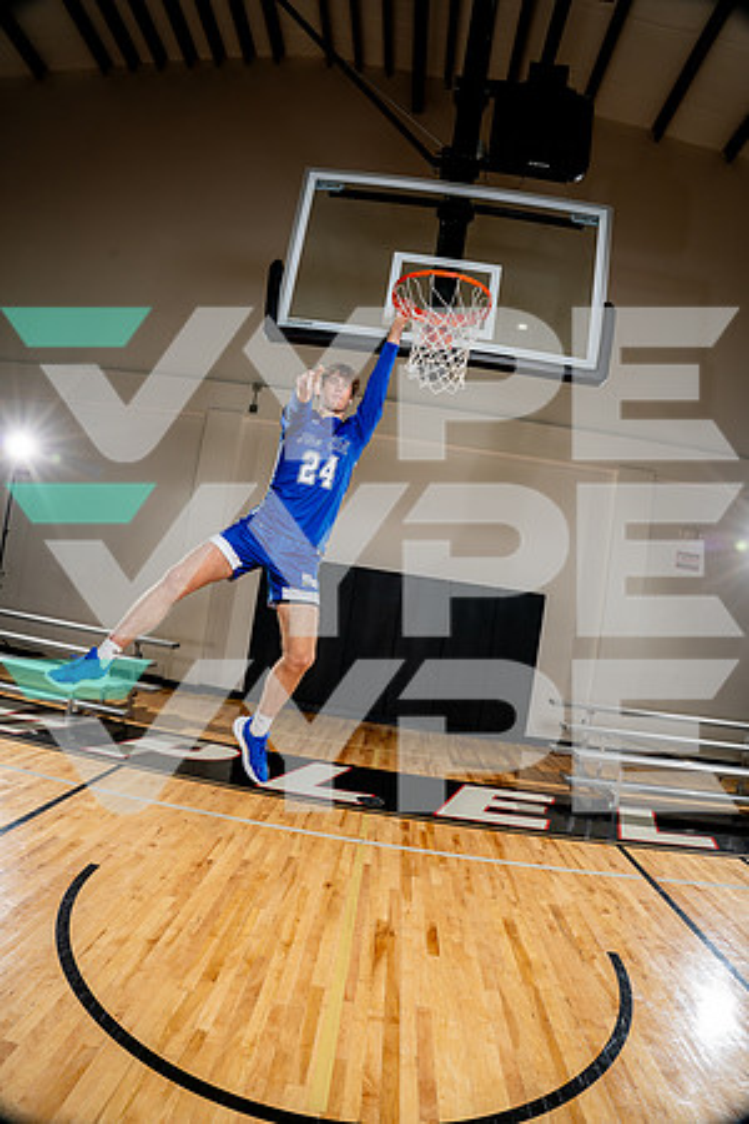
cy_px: 562
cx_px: 374
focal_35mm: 20
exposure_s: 1/250
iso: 250
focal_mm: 20
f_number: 8
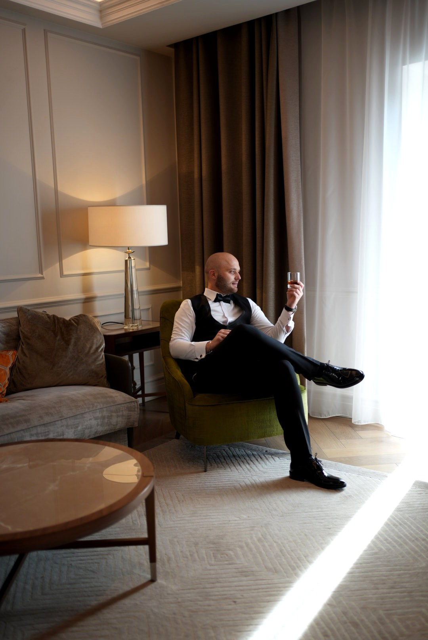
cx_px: 214
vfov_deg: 54.4
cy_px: 320
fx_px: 623
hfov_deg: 37.9
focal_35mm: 35
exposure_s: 1/160
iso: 160
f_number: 1.8
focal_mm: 35
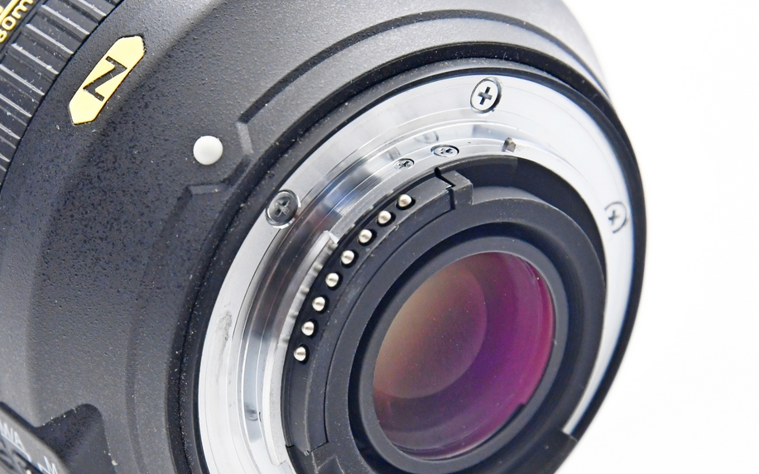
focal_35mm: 180
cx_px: 219
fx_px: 3723
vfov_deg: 7.3
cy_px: 272
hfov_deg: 11.6
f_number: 8
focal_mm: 72
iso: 1600
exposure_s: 1/125
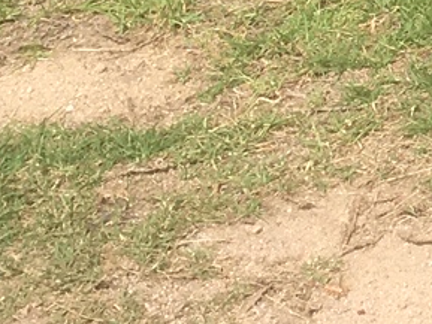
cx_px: 936
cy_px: -467
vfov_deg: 6.9
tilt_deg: -16.2
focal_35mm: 202
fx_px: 2522
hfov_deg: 9.1
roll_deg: -1.7
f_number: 2.2
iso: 25
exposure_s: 1/855
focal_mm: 4.15
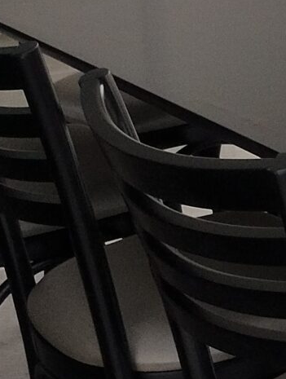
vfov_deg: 12.7
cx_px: 570
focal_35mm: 154
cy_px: 348
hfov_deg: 9.1
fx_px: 1690
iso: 156
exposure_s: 1/120
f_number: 1.8
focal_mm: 4.27
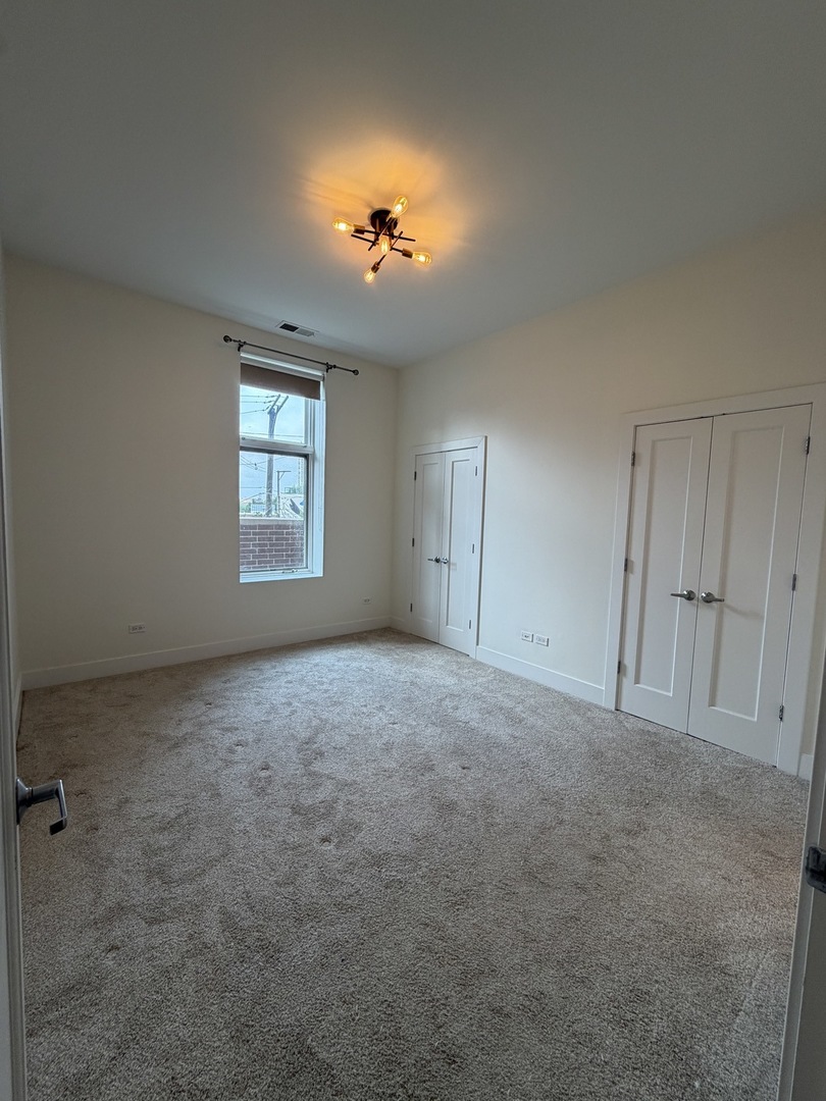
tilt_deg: -4.6
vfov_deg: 102.1
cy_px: 550
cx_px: 413
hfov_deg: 85.7
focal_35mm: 14
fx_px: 445
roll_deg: -2.2
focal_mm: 2.22
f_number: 2.2
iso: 100
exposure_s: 1/120
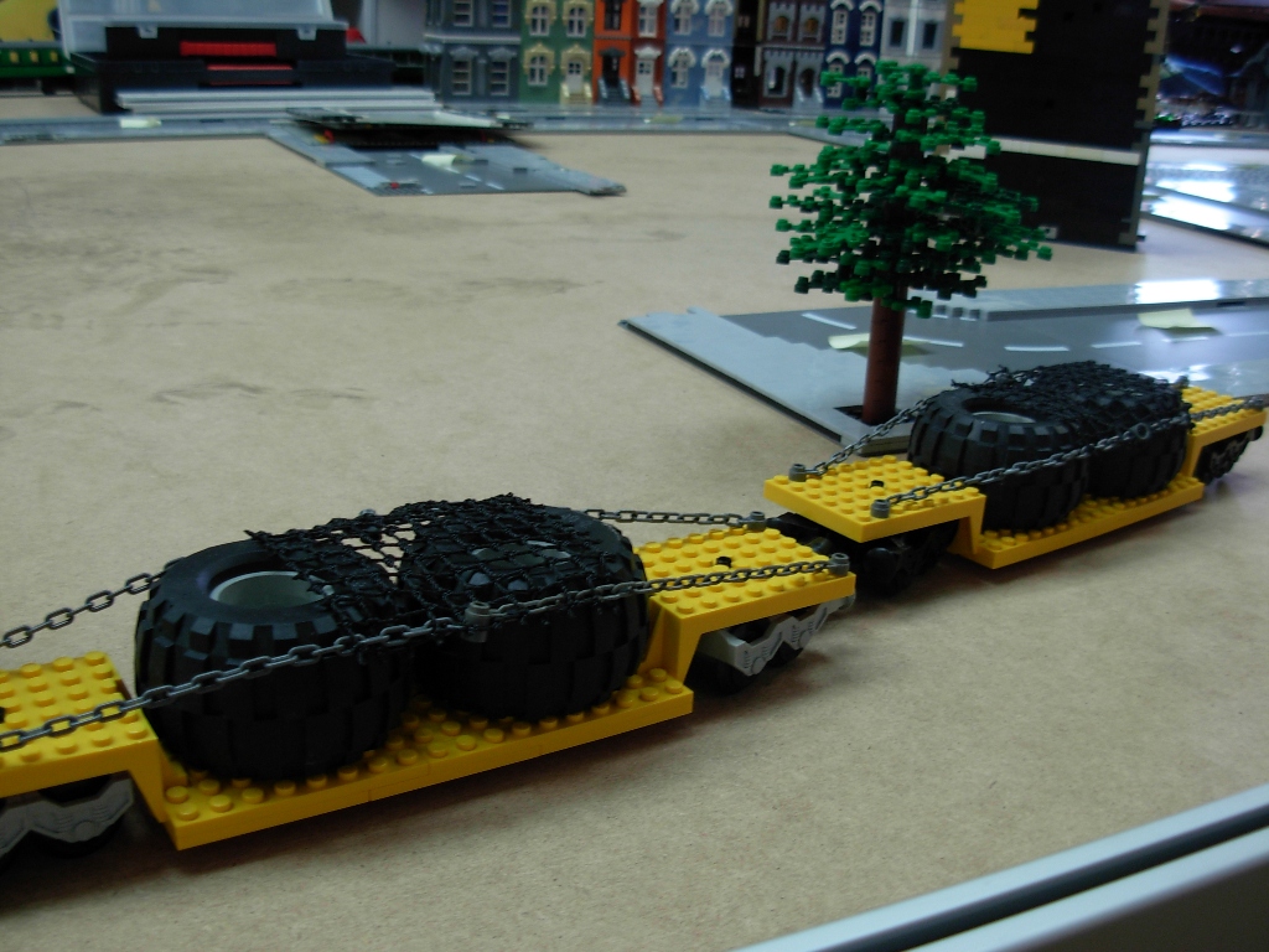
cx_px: 634
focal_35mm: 38
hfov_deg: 49.0
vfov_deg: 37.7
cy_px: 476
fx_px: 1393
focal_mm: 6.3
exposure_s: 1/8.2
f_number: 2.9
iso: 79
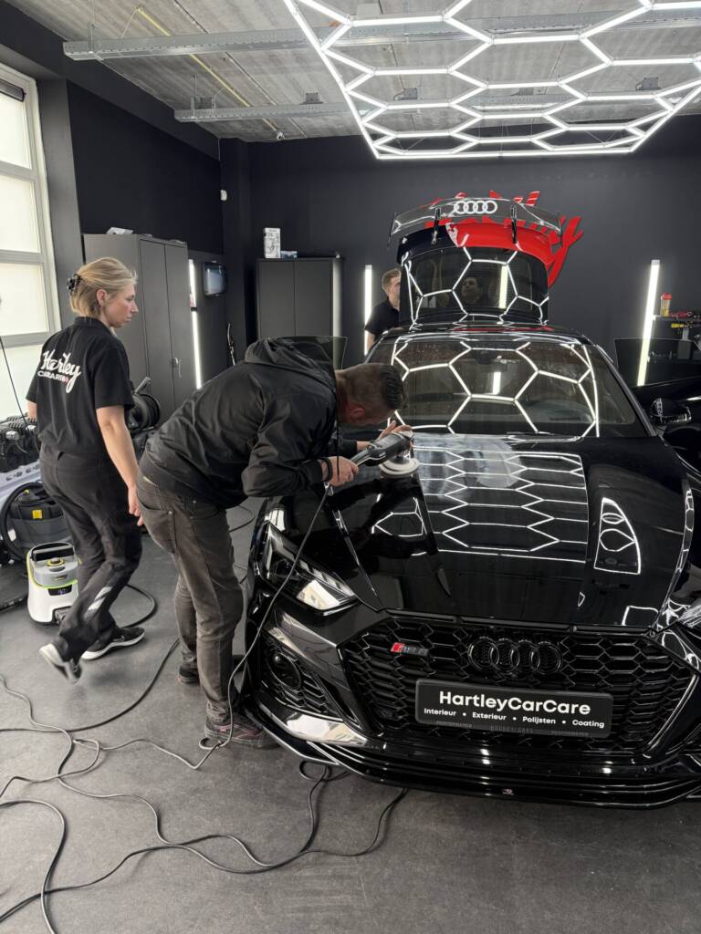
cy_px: 467
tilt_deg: -15.7
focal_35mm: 24
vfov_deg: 71.6
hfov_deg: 56.8
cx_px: 350
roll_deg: -0.3
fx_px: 648
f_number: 1.78
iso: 200
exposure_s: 1/163
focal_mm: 6.76
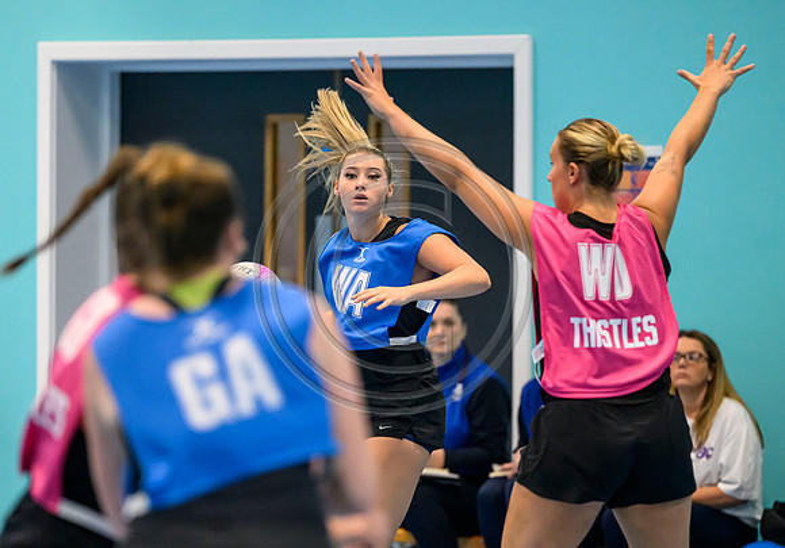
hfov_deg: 7.6
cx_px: 374
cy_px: 355
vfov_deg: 5.3
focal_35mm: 268
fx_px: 5921
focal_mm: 200
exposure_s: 1/1000
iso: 8000
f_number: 2.8
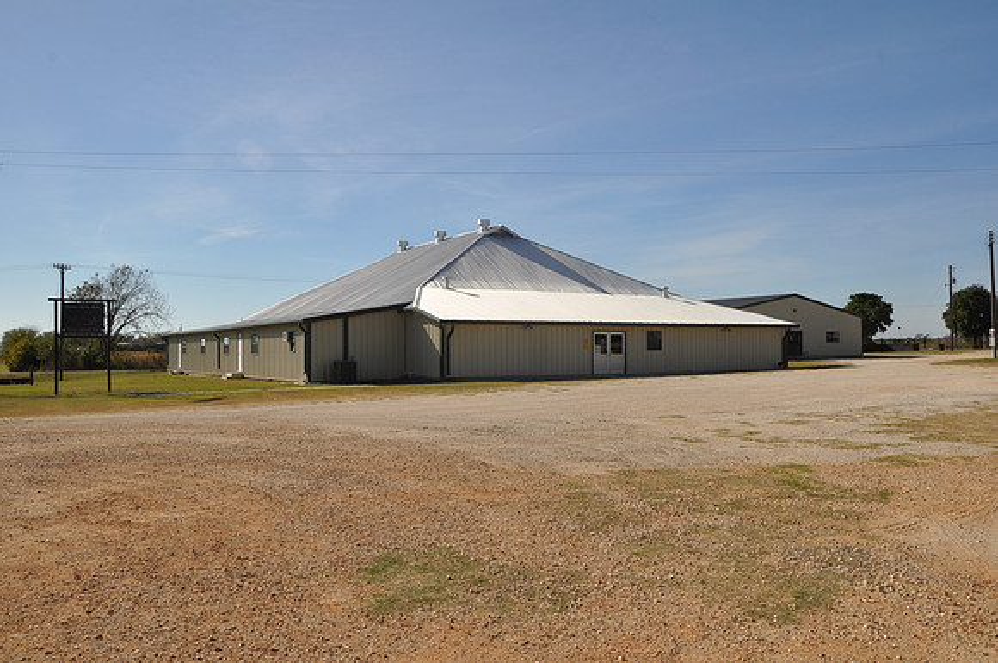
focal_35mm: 32
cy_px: 332
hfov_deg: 59.6
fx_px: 872
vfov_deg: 41.6
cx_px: 499
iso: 200
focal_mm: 21
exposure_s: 1/160
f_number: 13
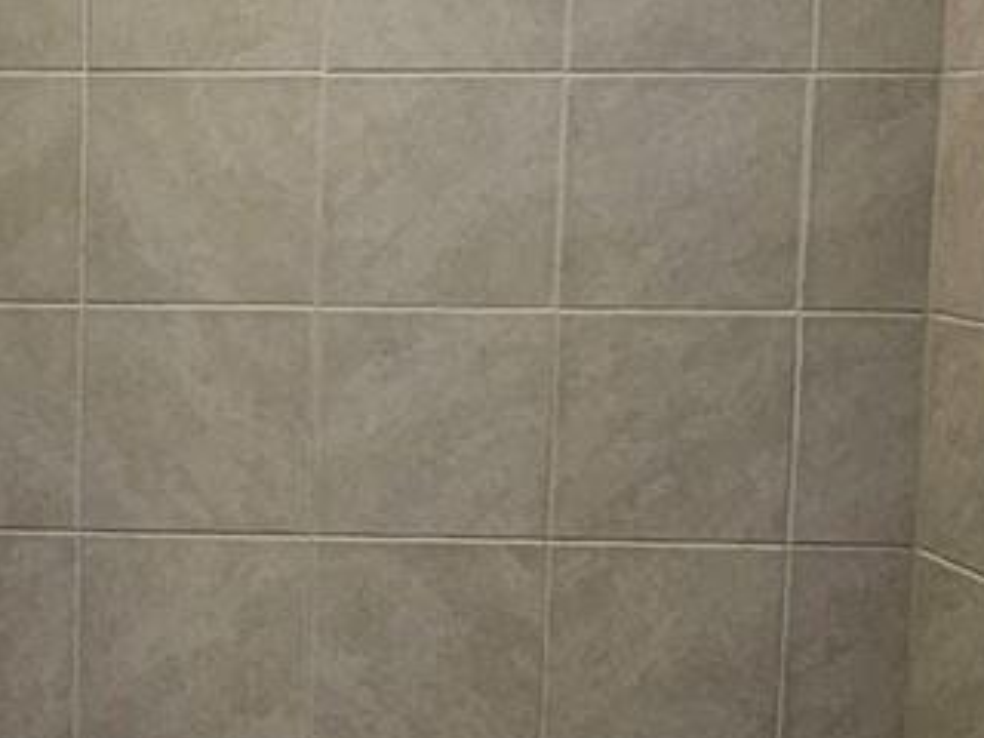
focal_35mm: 65
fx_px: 1848
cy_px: 366
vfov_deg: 22.6
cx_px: -154
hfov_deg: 26.9
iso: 100
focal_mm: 2.2
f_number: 2.2
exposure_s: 1/60
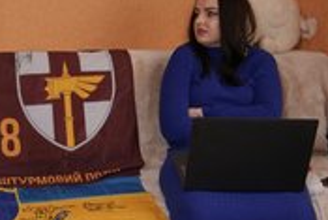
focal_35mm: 73
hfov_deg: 27.2
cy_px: 97
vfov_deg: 18.7
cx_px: 75
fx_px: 666
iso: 250
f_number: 2.8
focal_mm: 32
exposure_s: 1/60
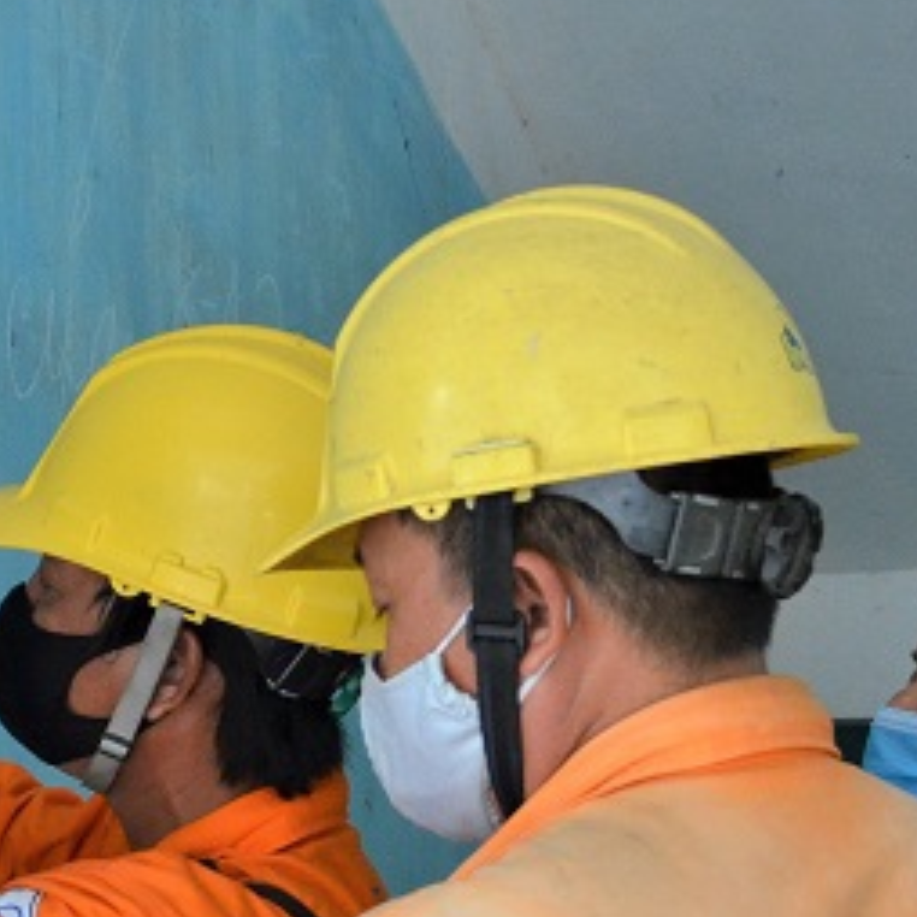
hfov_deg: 13.6
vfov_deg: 13.5
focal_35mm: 128
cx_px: 191
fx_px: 3836
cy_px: 839
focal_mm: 32
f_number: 5.6
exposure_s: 1/60
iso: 1000
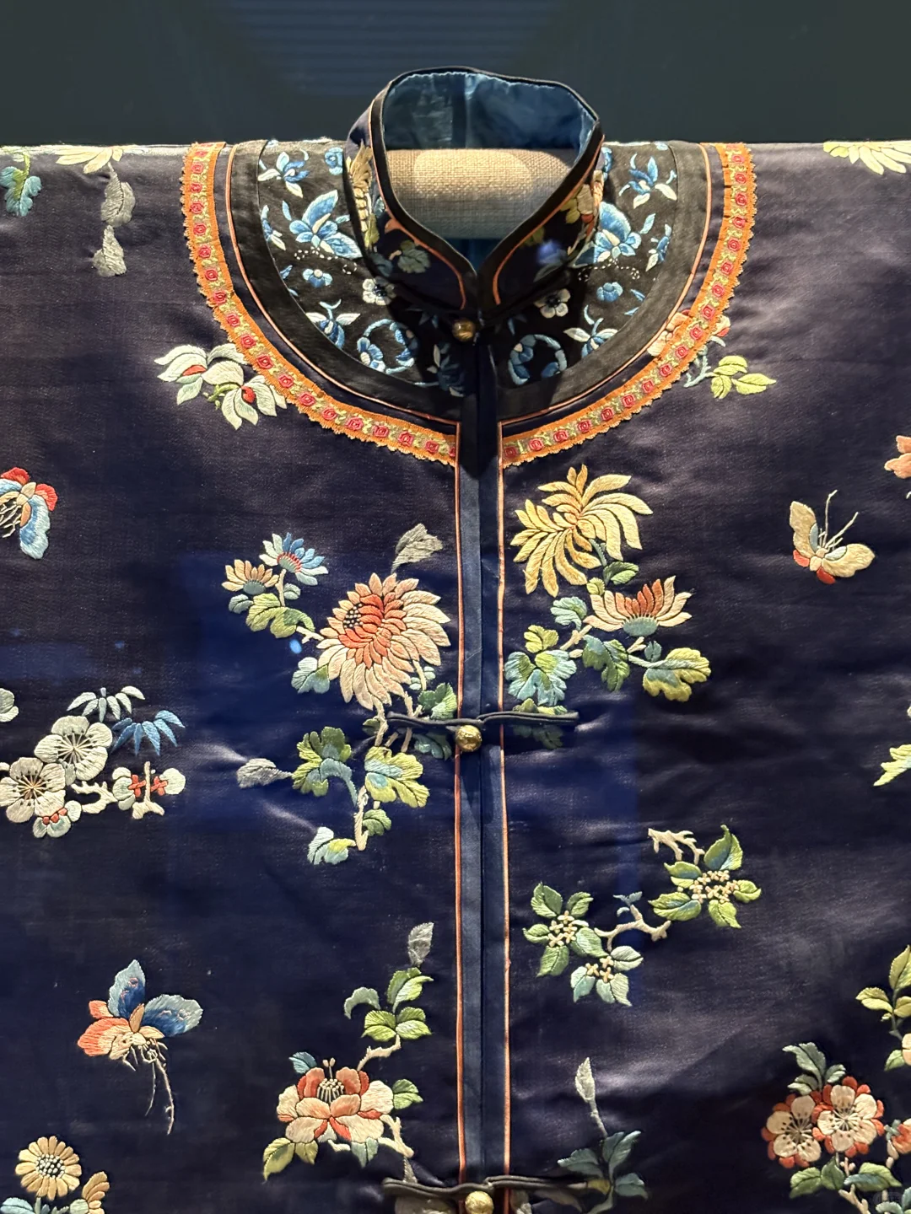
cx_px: 456
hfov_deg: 28.0
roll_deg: +1.3
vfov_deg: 36.8
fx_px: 1825
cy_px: 607
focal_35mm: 52
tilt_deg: +15.1
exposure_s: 1/25
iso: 400
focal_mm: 5.96
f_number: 1.6
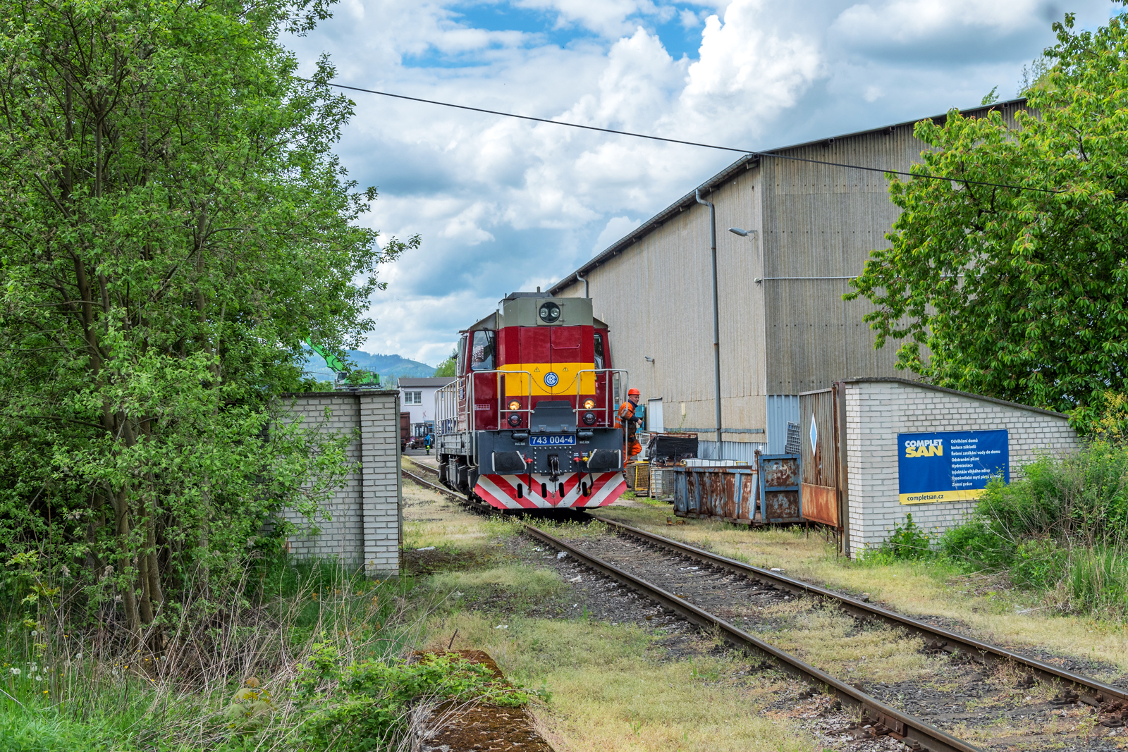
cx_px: 564
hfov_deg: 41.1
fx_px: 1504
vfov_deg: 28.1
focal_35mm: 48
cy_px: 376
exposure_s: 1/500
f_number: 9
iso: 160
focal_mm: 32
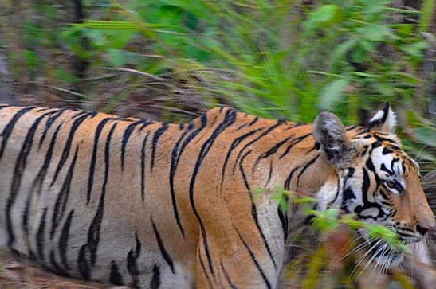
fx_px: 6272
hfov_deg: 4.0
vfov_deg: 2.6
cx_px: 574
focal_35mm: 519
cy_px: 204
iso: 400
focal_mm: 105
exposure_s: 1/40
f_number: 10
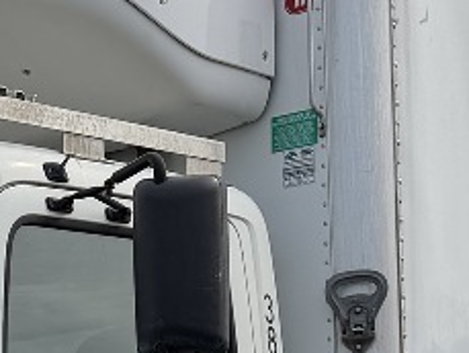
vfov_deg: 10.5
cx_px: 31
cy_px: 622
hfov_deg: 14.5
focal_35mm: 134
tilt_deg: +1.5
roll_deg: +1.8
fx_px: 1816
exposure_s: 1/6711
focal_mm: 6.76
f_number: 1.78
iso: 80
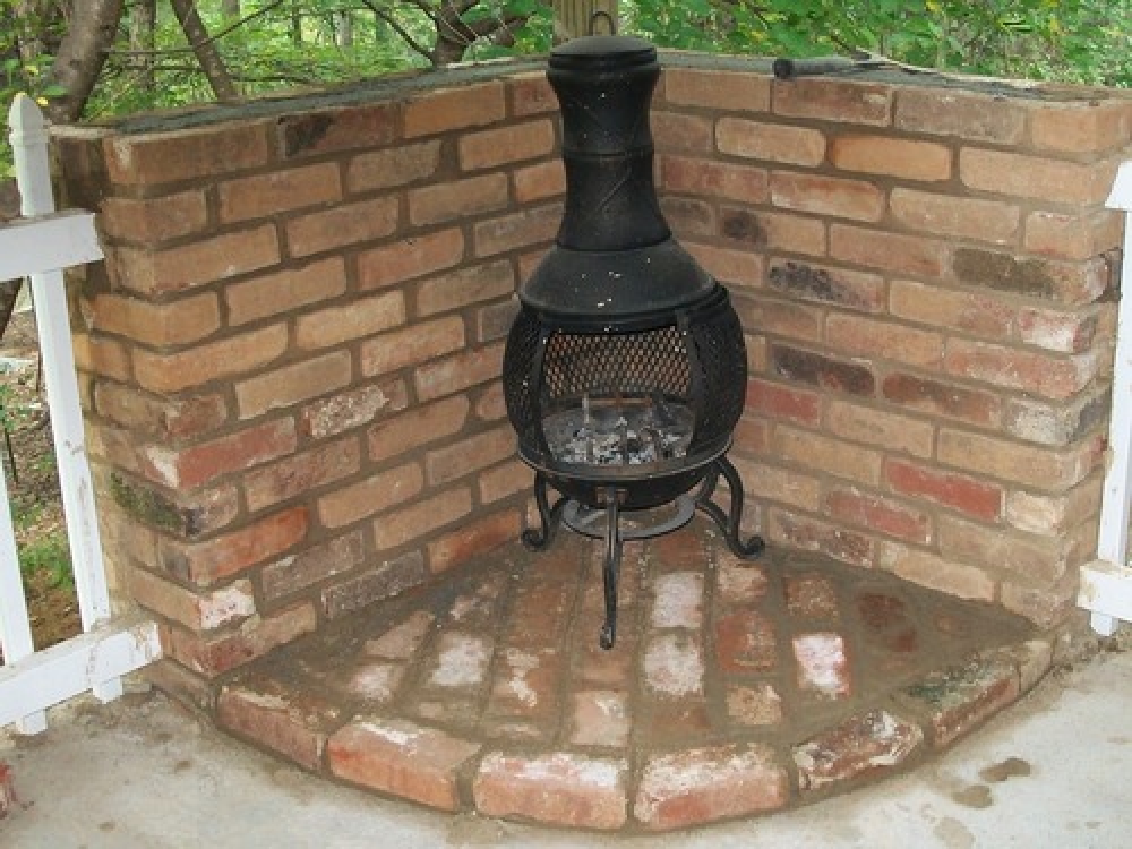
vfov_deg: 32.2
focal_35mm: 45
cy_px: 424
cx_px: 566
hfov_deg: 42.1
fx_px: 1472
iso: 240
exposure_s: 1/40
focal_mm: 7.6
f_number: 3
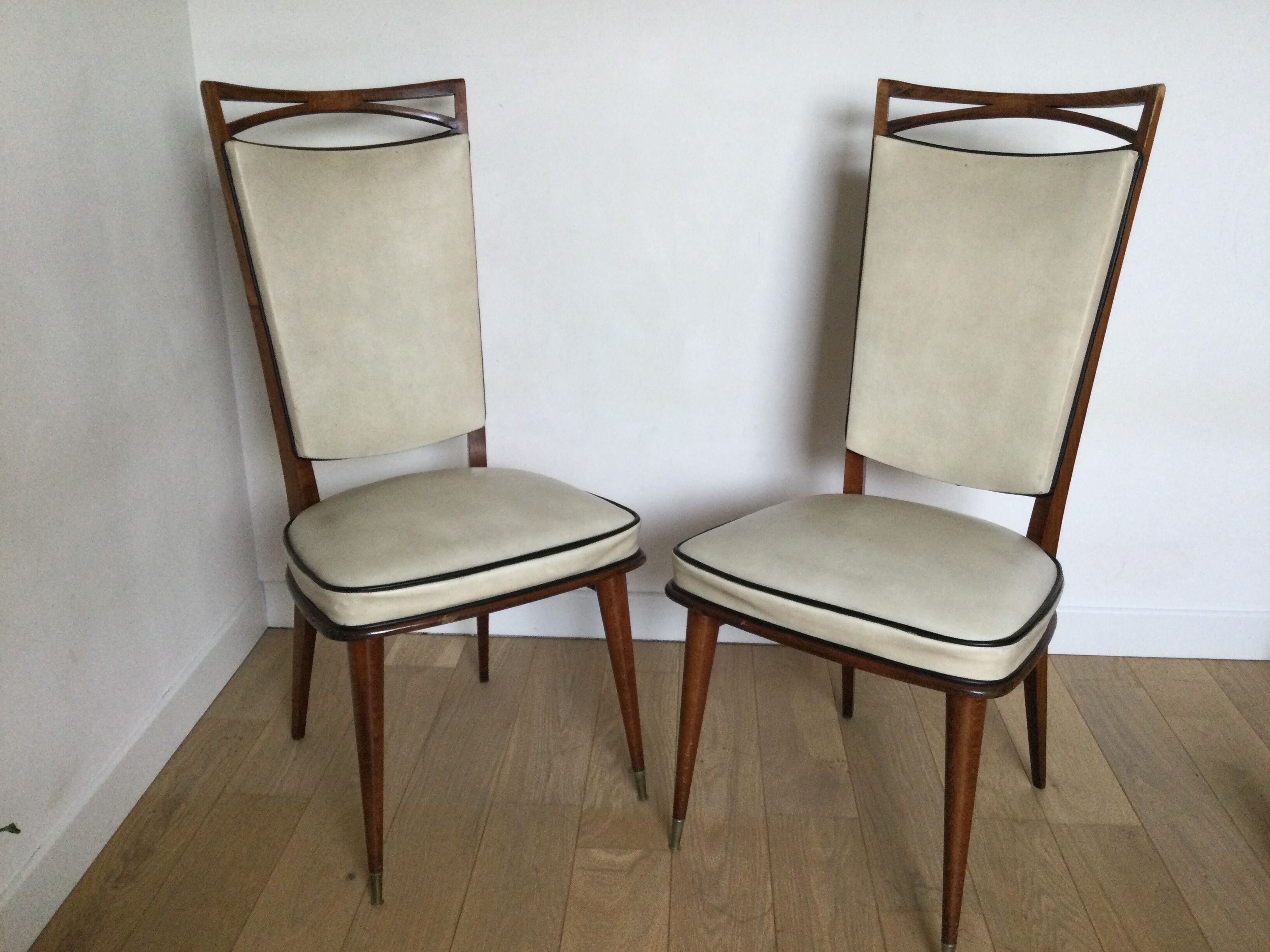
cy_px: 476
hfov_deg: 58.4
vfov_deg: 45.4
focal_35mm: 31
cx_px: 635
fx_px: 1137
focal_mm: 3.3
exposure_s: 1/33
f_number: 2.4
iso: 50
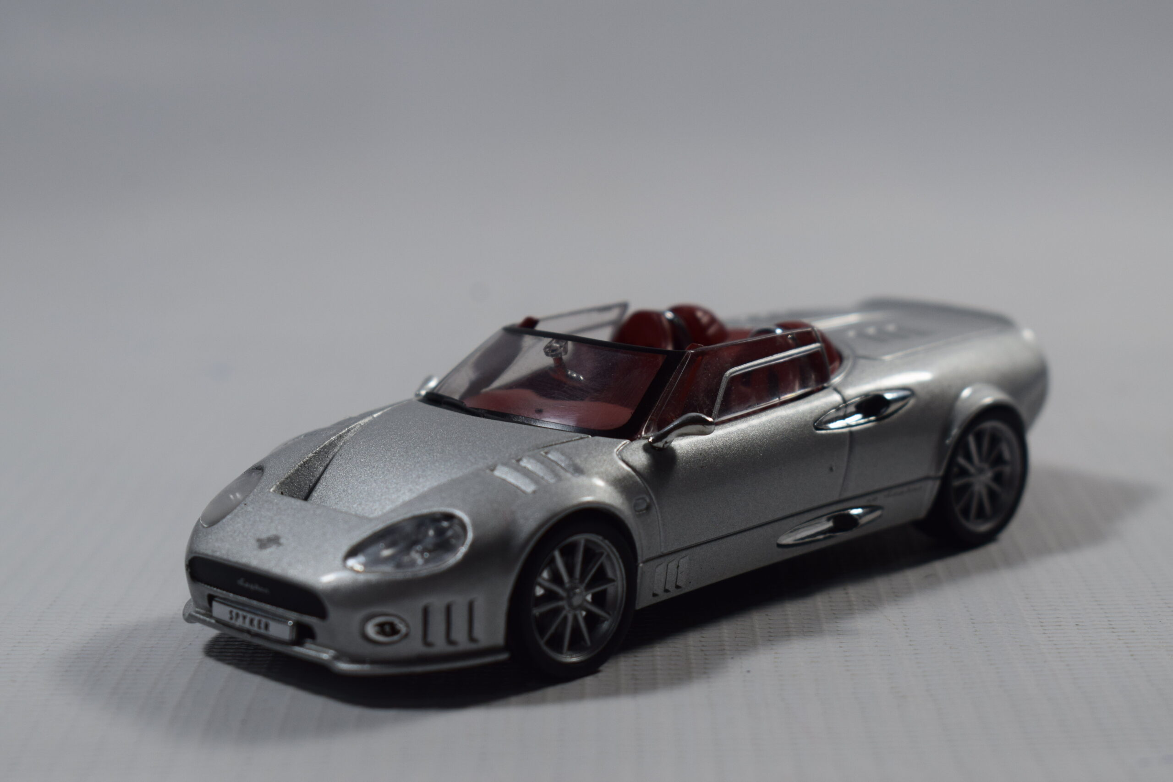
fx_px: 2541
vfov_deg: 17.5
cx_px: 586
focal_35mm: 78
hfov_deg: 26.0
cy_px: 391
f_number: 8
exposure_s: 1/80
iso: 400
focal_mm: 52
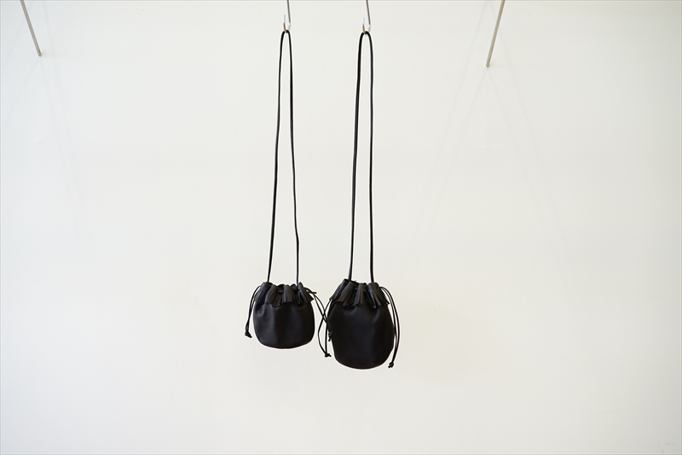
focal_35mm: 55
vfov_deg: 24.6
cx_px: 341
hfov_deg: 36.3
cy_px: 228
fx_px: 1042
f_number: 4
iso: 500
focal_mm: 55
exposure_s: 1/60
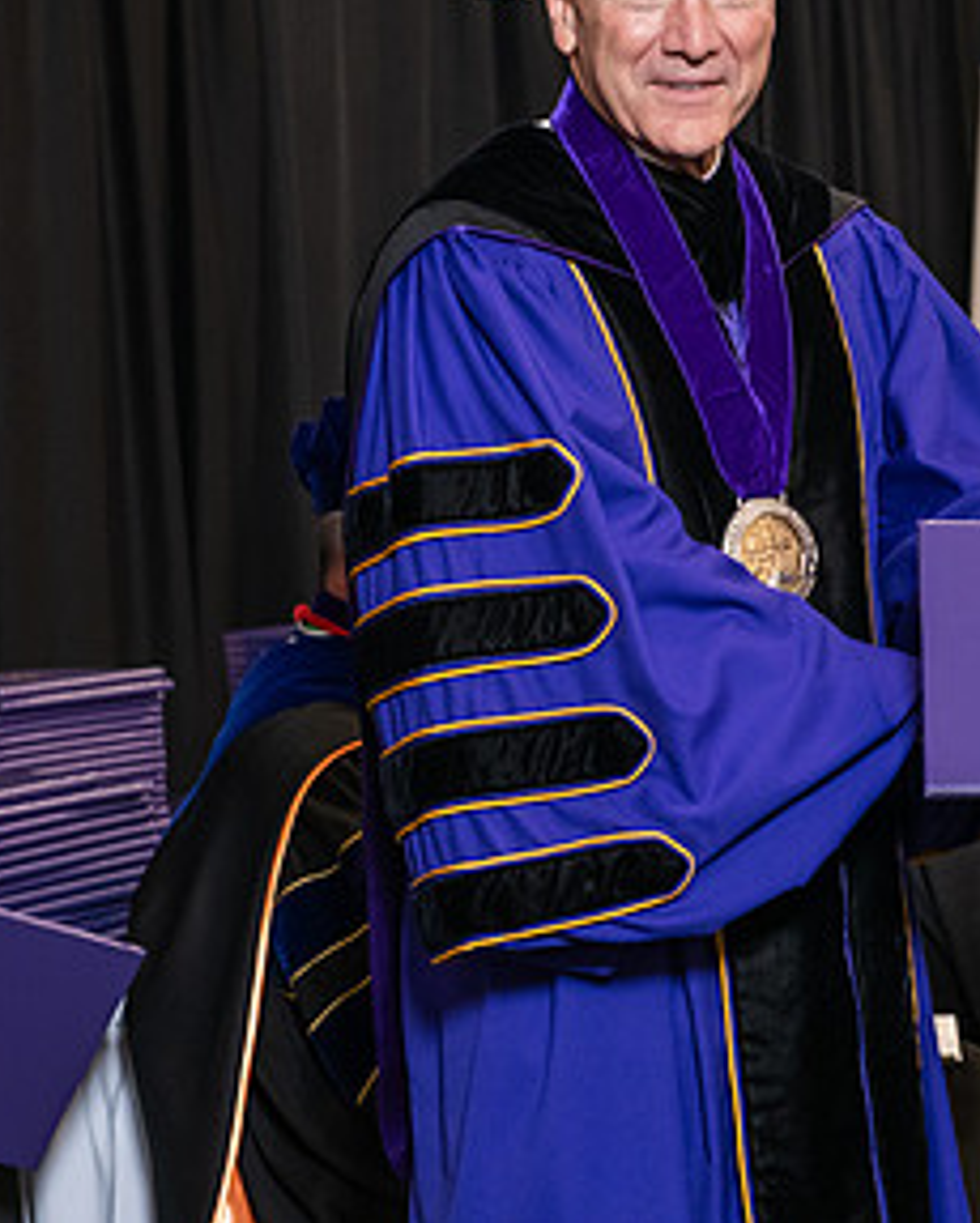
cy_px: 403
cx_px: 933
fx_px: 4527
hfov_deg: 12.2
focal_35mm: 125
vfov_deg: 15.4
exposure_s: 1/125
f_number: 5
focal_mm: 66
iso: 2000
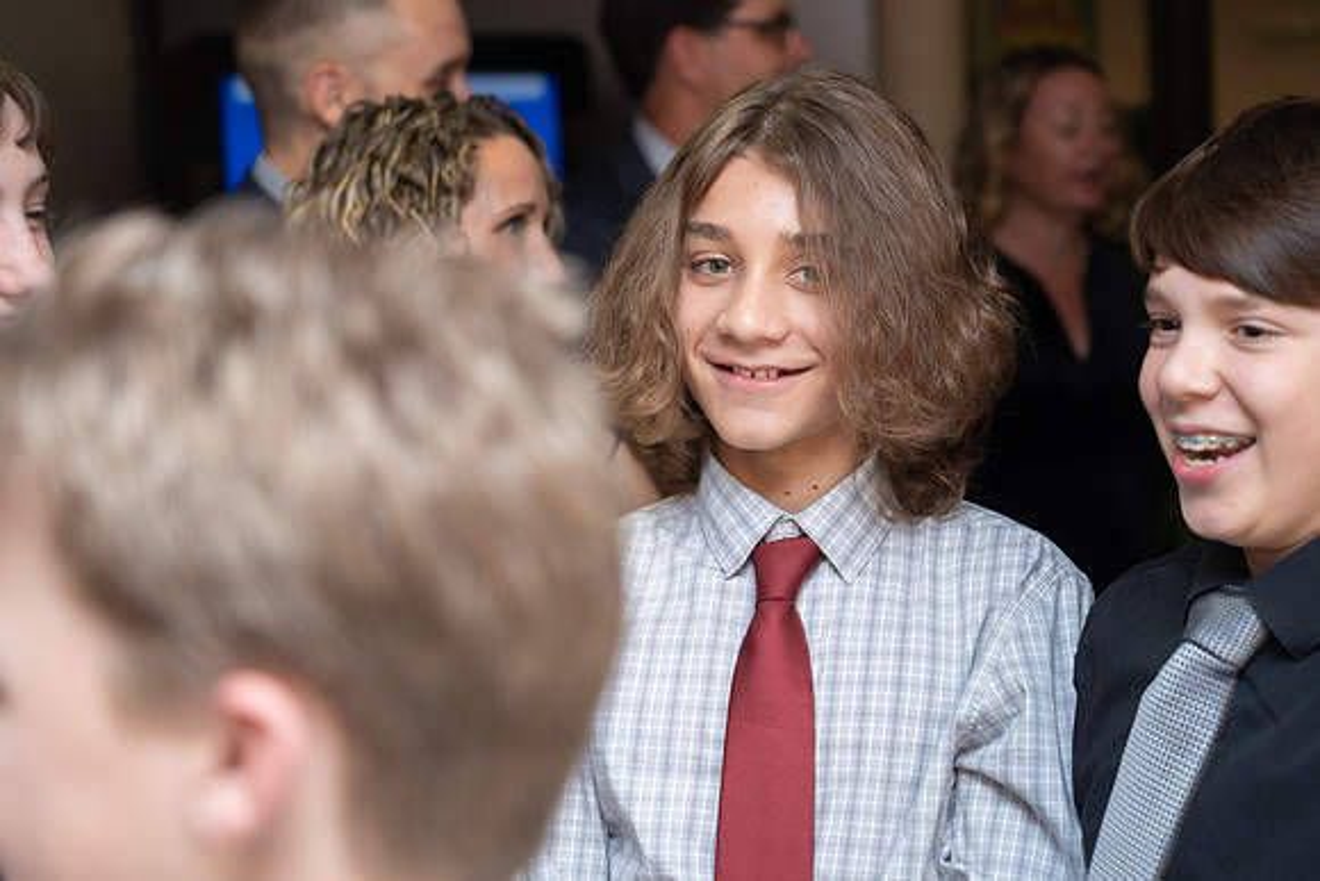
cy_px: 440
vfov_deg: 17.5
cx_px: 660
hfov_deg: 26.0
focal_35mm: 78
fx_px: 2861
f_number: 4
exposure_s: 1/80
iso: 500
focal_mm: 78
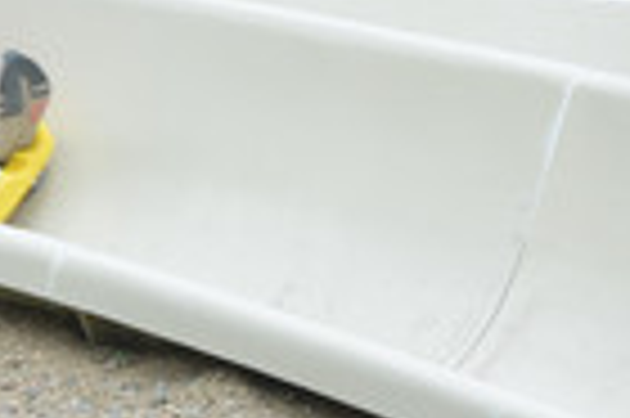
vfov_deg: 2.5
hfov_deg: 3.7
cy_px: 196
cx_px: -184
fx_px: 9736
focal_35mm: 557
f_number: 6.3
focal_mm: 195
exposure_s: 1/640
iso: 400
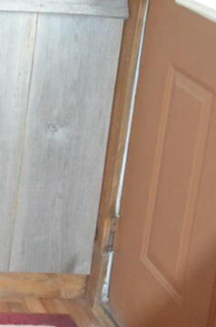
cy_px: -48
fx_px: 905
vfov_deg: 19.5
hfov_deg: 11.8
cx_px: -255
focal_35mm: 100
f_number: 4
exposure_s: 1/40
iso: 800
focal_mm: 12
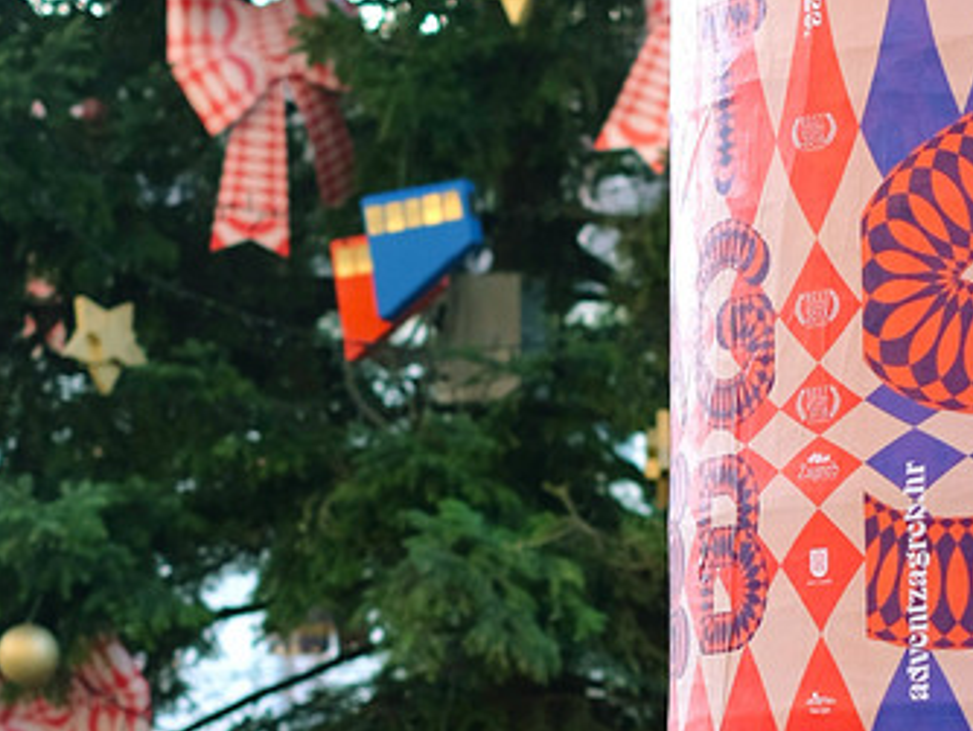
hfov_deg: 12.3
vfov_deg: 9.3
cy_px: 539
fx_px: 4501
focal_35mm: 160
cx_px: 749
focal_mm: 35
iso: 200
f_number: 1.8
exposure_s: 1/1000
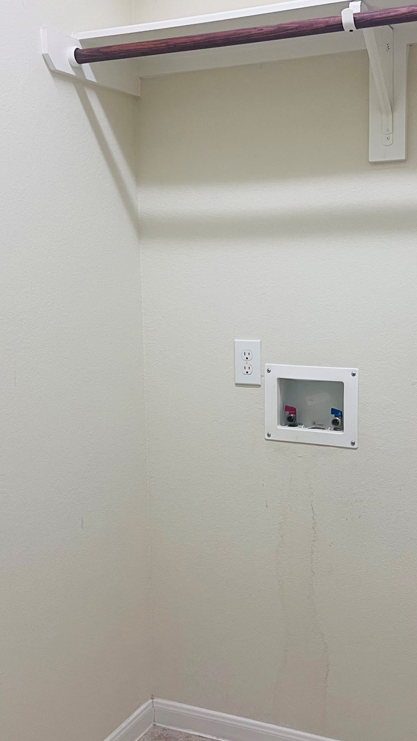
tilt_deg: -6.0
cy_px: 353
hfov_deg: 27.7
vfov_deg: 47.3
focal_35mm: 43
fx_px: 845
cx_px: 235
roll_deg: +1.1
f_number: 1.5
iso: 100
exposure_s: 1/60
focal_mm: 5.7
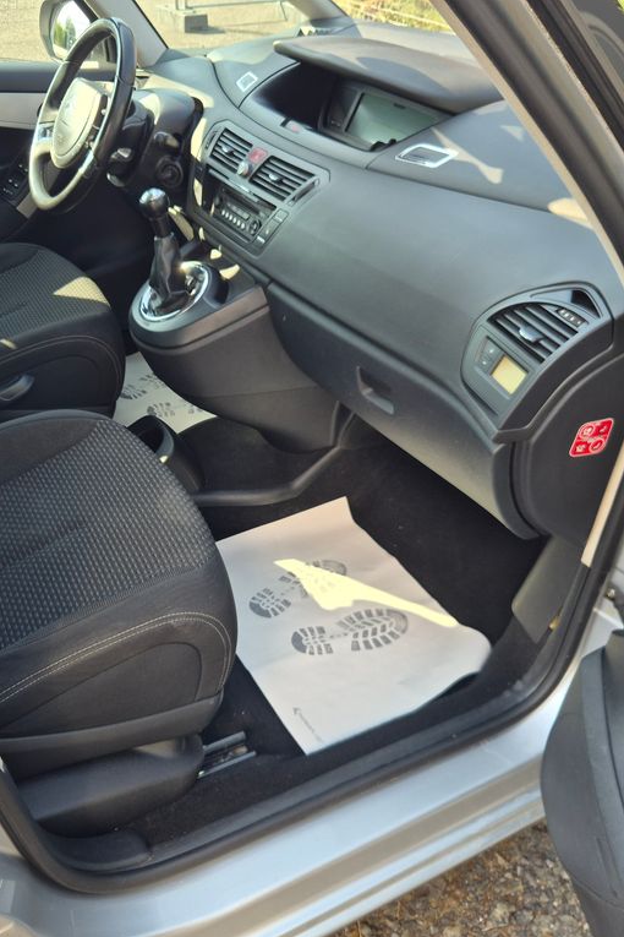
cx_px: 234
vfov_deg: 58.7
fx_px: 832
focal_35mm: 32
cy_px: 469
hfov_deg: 40.8
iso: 32
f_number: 1.8
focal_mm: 5.4
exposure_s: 1/180
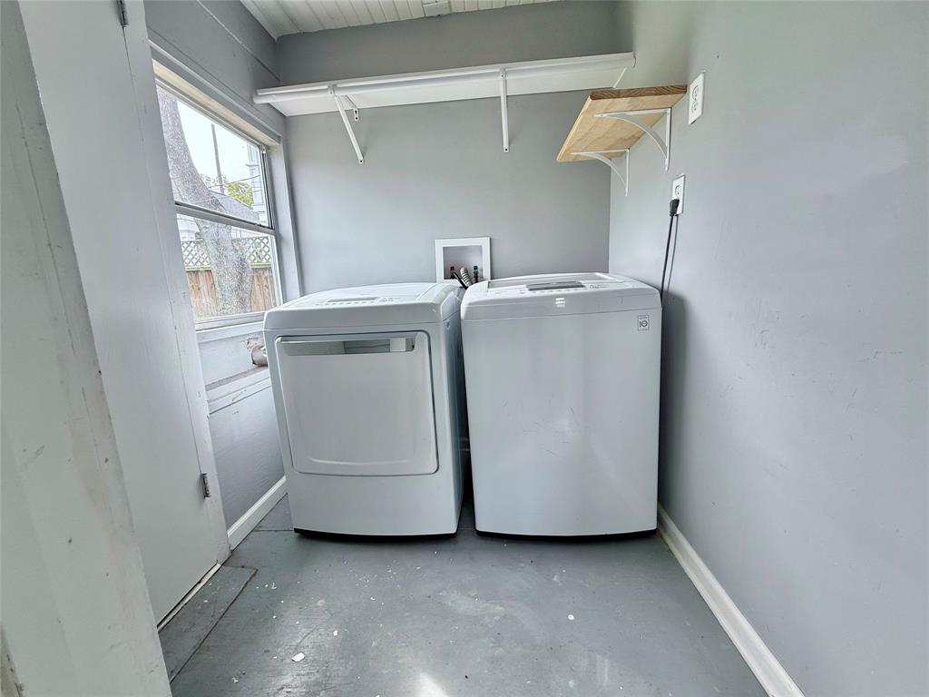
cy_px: 348
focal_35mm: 14
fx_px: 376
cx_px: 464
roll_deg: +2.1
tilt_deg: -9.4
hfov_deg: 102.1
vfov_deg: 85.7
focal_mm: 2.22
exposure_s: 1/105
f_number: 2.2
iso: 64
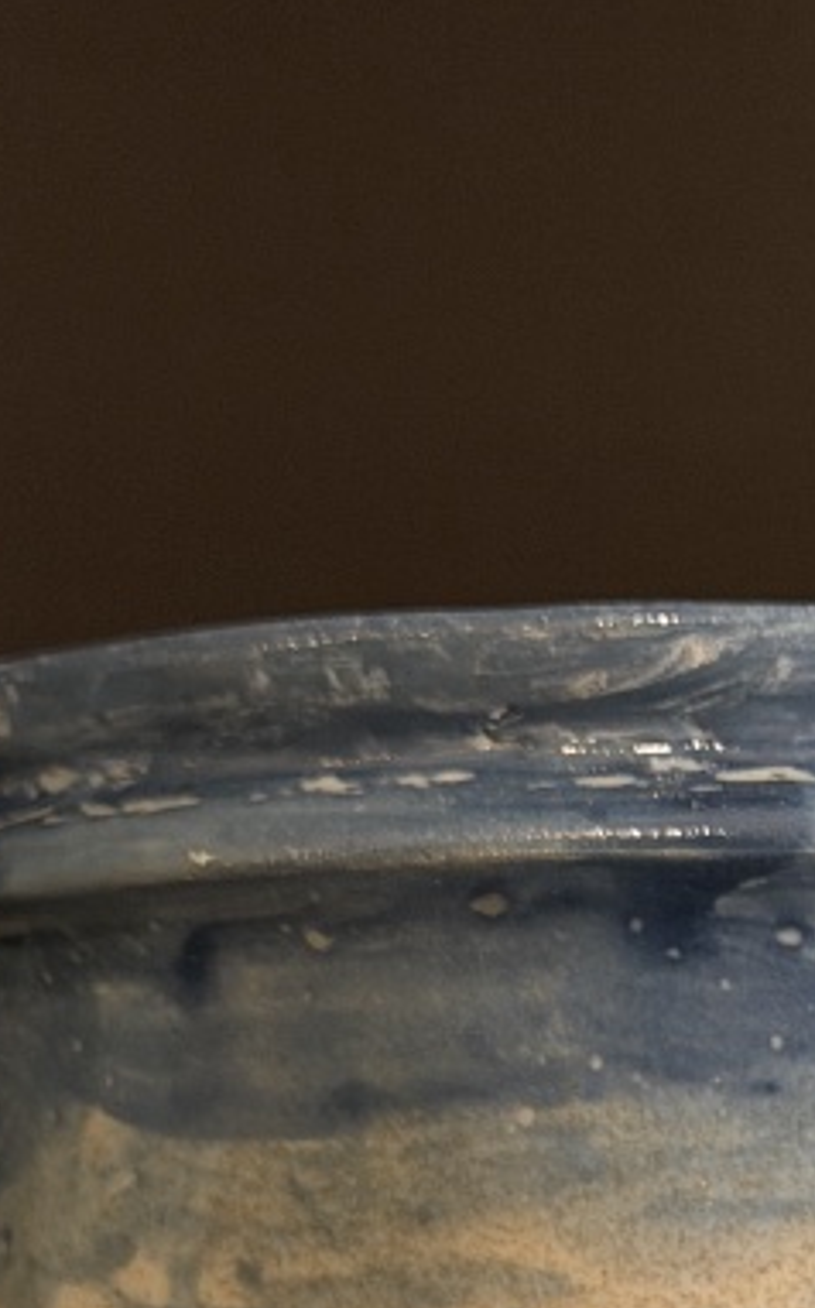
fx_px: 5699
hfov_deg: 8.1
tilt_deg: -6.6
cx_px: 887
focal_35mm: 160
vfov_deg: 12.4
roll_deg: -0.6
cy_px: 2037
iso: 80
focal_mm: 6.76
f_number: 1.78
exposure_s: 1/50
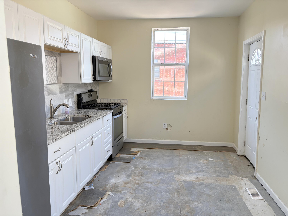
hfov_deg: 67.3
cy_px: 108
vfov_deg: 53.1
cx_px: 144
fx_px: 216
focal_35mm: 26
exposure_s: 1/121
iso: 64
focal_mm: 5.96
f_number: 1.6
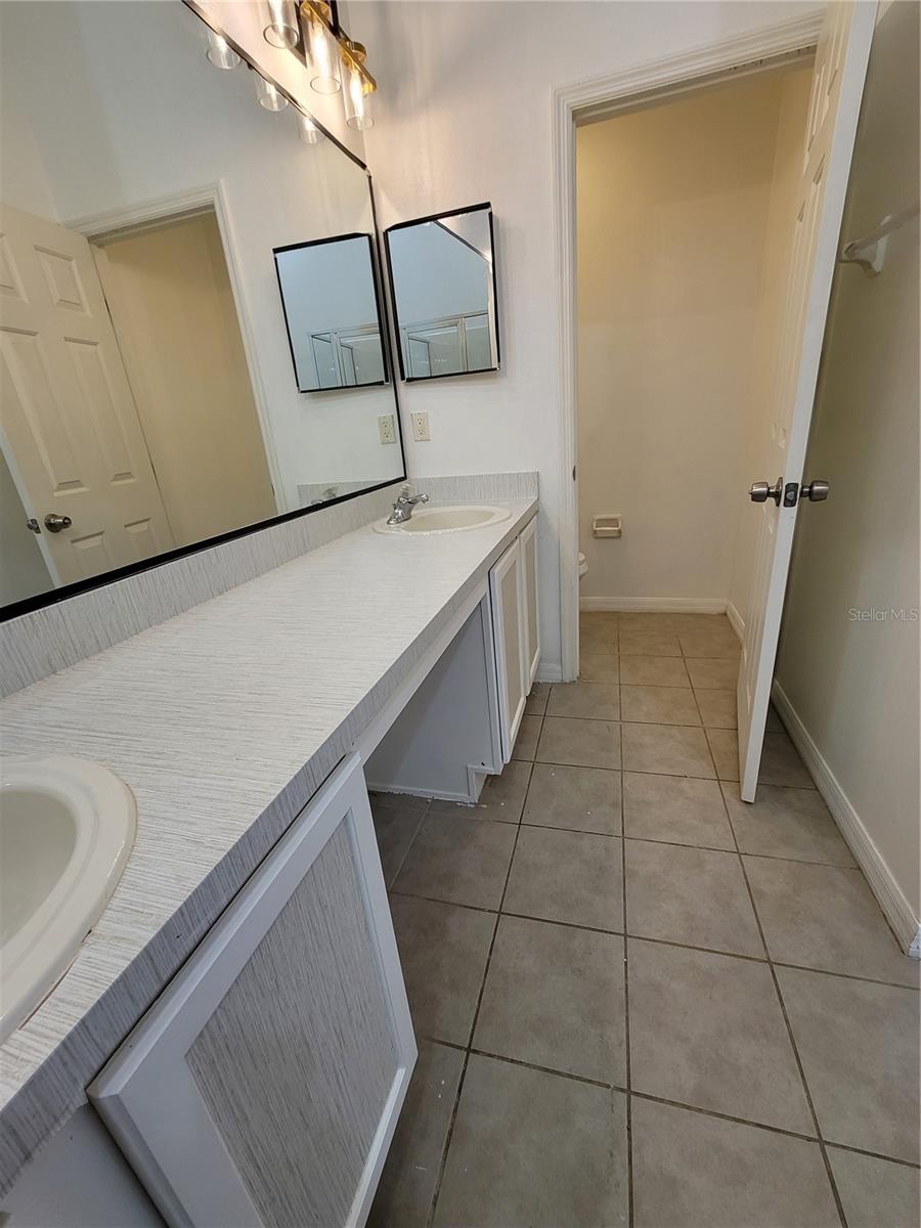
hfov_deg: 89.9
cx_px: 460
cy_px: 614
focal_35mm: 13
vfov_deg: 106.2
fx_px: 461
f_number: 2.2
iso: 160
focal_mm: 2.2
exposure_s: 1/60
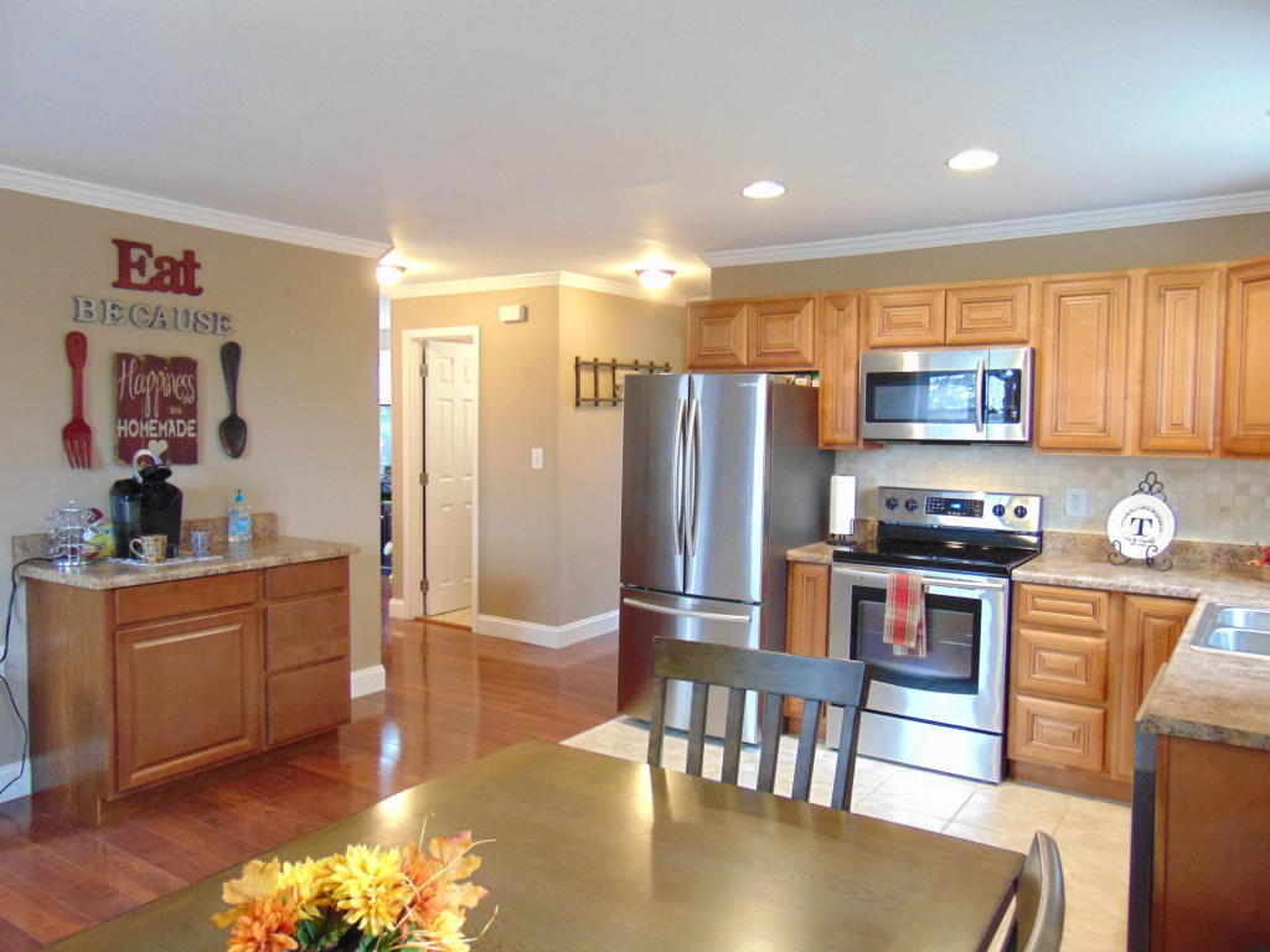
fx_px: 917
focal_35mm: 25
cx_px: 635
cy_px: 476
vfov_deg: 54.9
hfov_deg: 69.4
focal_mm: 4.5
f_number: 3
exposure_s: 1/20
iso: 400
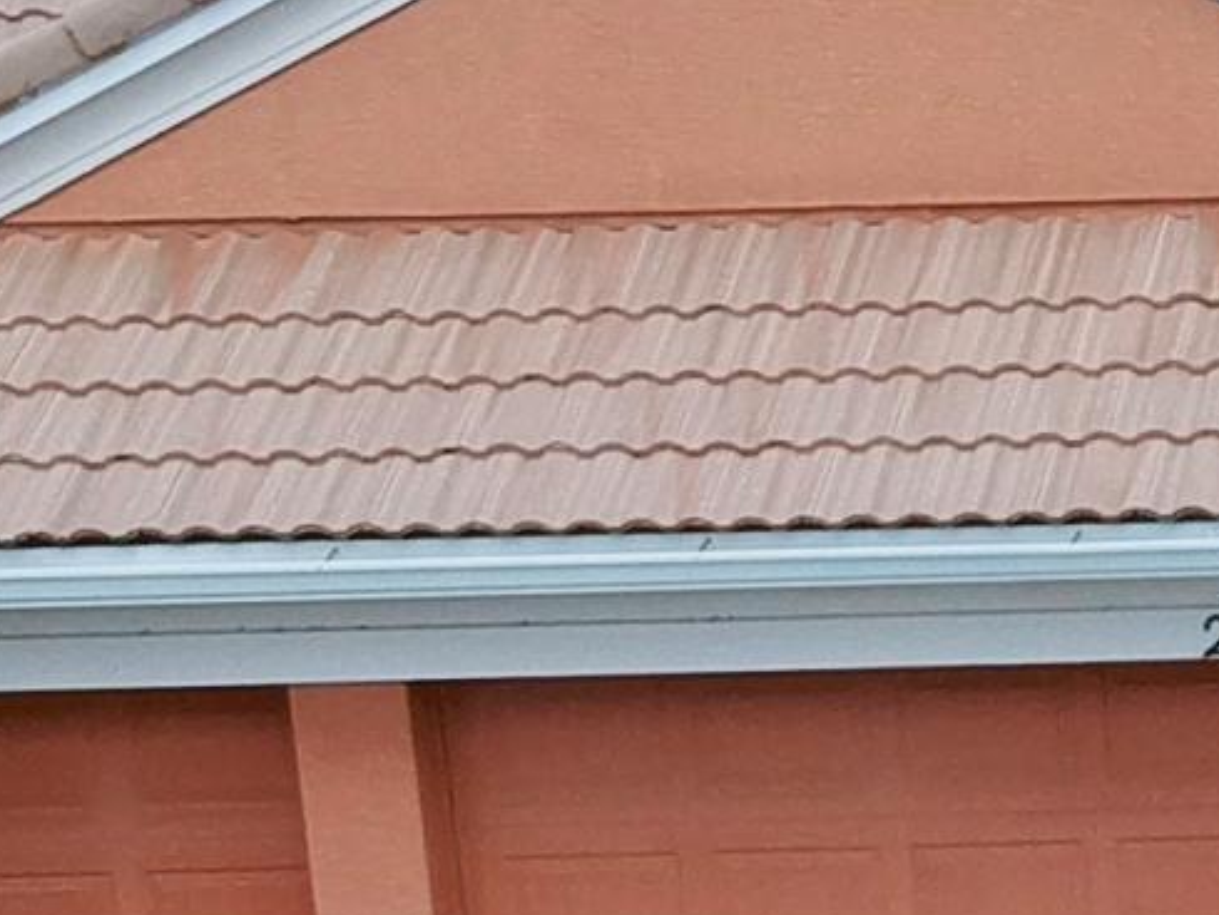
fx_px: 5391
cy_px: 525
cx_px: 2719
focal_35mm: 153
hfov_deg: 11.2
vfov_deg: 9.7
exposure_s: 1/1000
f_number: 2.6
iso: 100
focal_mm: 4.49
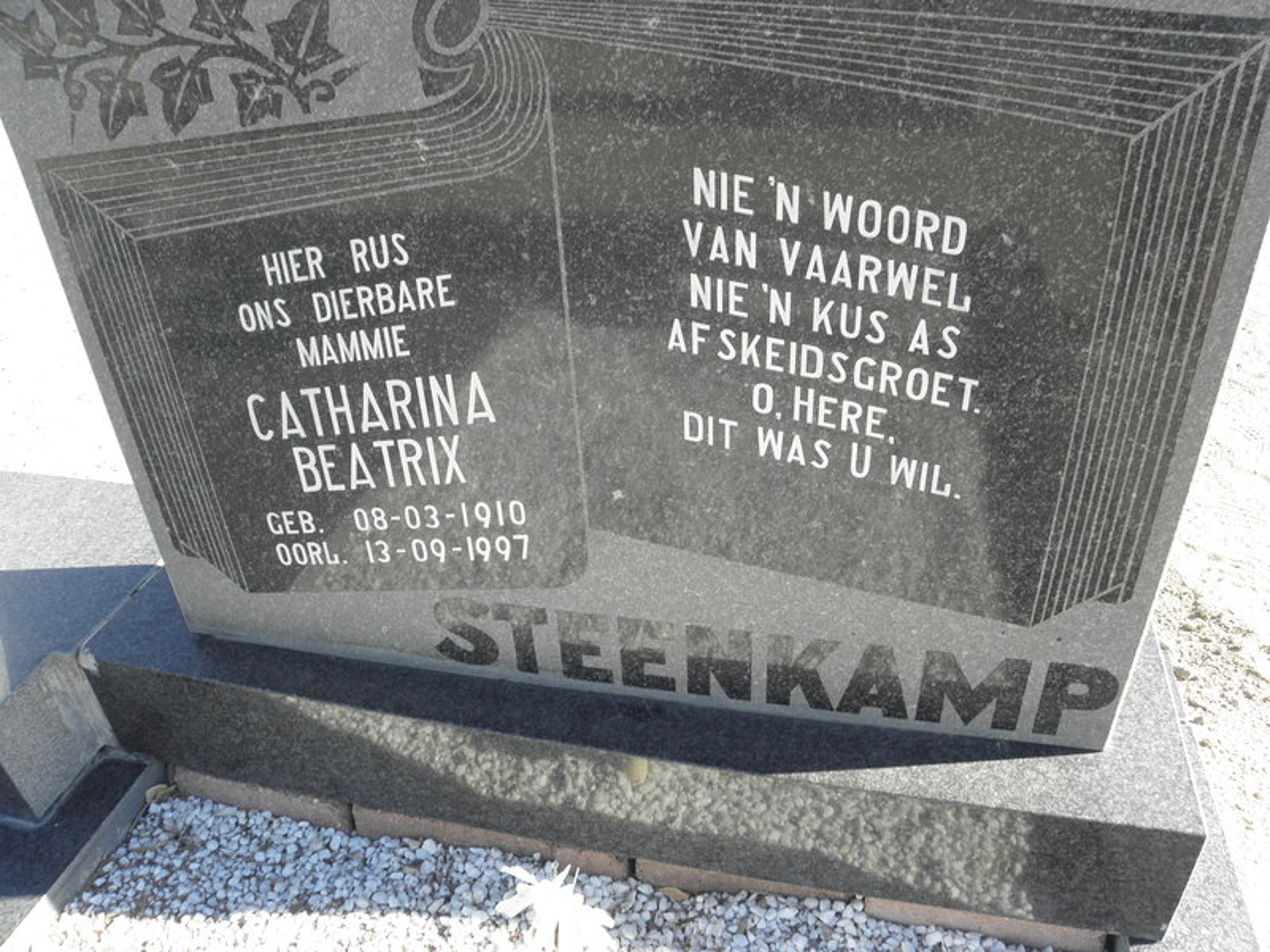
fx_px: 991
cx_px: 635
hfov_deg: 65.3
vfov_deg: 51.4
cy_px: 476
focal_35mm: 27
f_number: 5.6
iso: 64
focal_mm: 4.83
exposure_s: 1/60
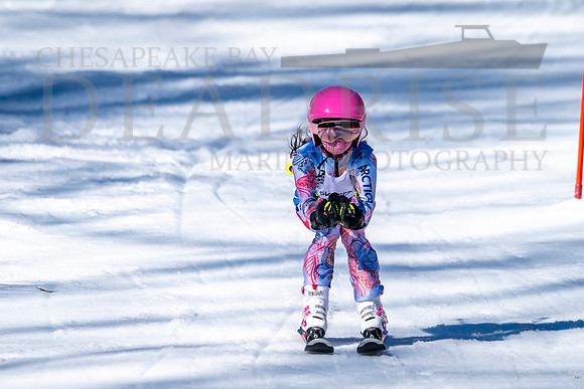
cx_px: 358
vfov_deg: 1.9
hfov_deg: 2.8
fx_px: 12012
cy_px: 185
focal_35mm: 740
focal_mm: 560
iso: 200
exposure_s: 1/2000
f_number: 8
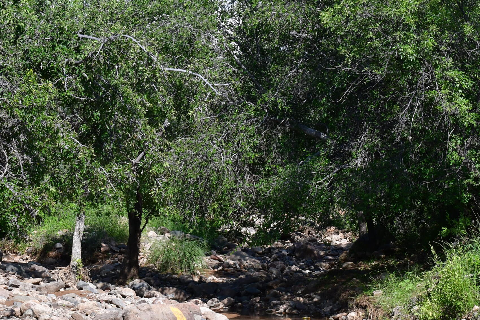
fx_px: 1693
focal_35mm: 127
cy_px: 210
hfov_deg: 16.1
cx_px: 207
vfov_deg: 10.8
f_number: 13
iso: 800
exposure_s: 1/1000
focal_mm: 48
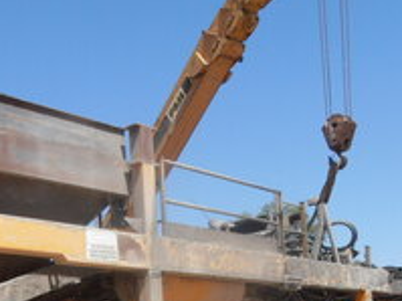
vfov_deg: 23.2
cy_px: 356
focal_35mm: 58
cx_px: 81
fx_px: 673
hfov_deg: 32.4
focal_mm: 4.2
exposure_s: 1/1600
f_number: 3
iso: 80
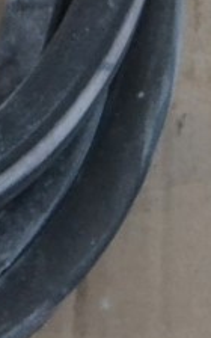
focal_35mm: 332
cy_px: -125
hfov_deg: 3.9
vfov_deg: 6.3
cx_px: -279
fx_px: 3055
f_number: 5
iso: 2800
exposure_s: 1/60
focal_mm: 36
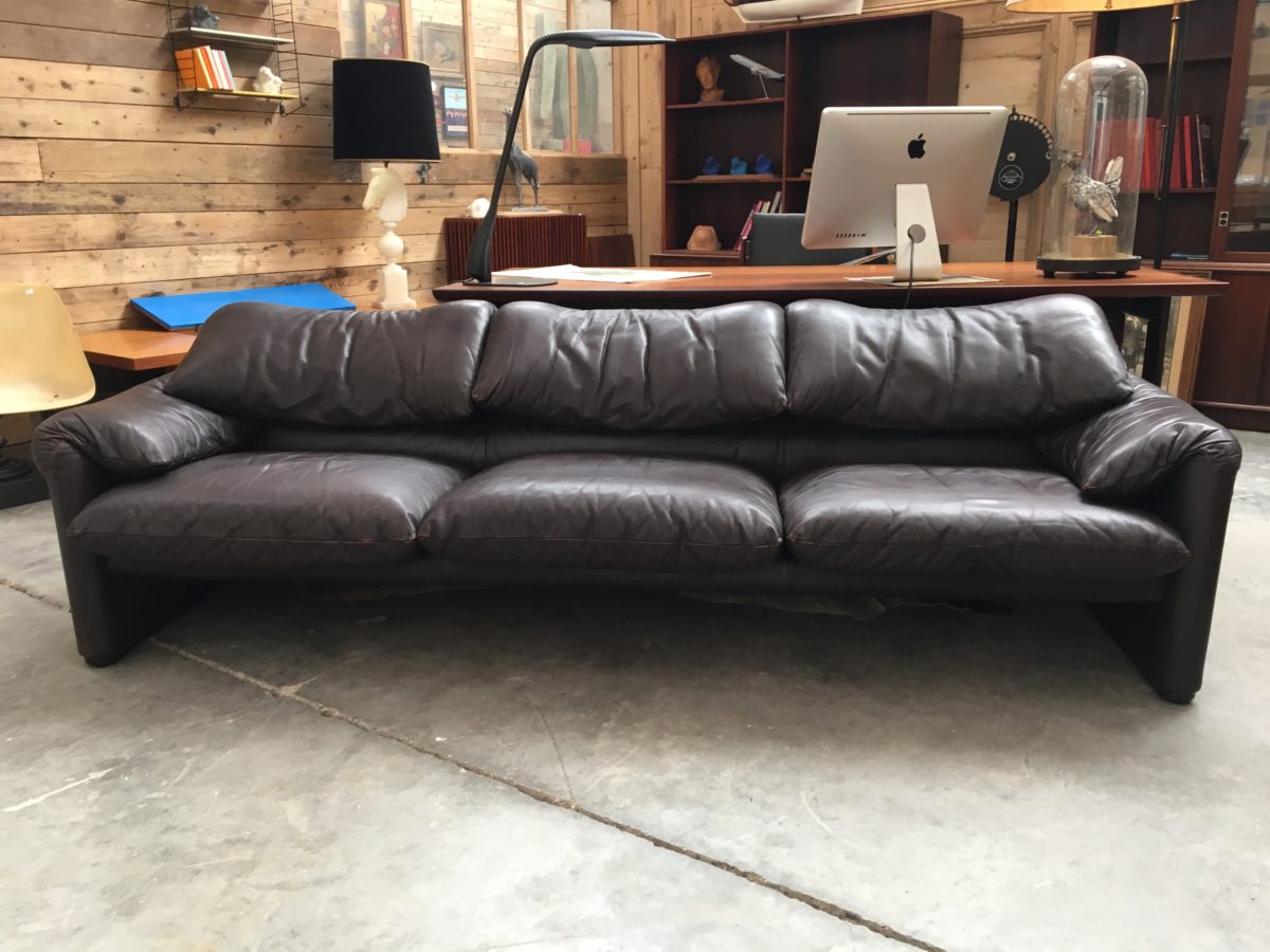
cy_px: 476
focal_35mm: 29
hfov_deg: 61.7
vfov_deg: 48.2
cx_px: 635
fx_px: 1064
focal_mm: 4.15
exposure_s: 1/33
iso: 80
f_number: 2.2
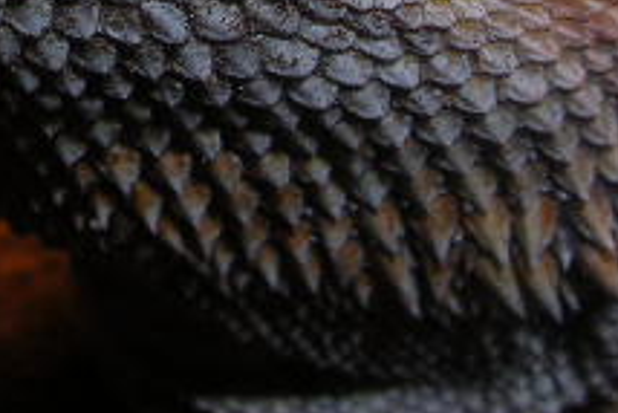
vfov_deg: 11.1
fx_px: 2027
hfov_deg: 17.3
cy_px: -245
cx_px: 219
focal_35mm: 118
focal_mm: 5.8
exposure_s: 1/60.1
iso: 50
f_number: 5.6
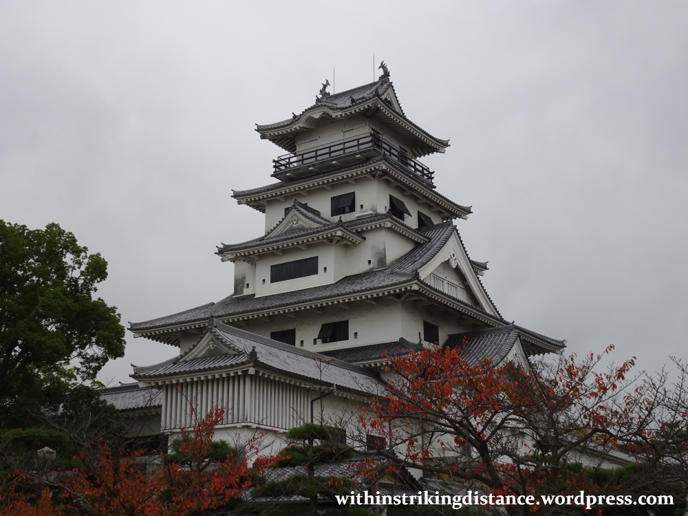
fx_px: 954
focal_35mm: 48
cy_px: 258
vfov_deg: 30.3
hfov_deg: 39.7
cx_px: 344
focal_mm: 8.18
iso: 80
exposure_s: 1/250
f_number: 4.5
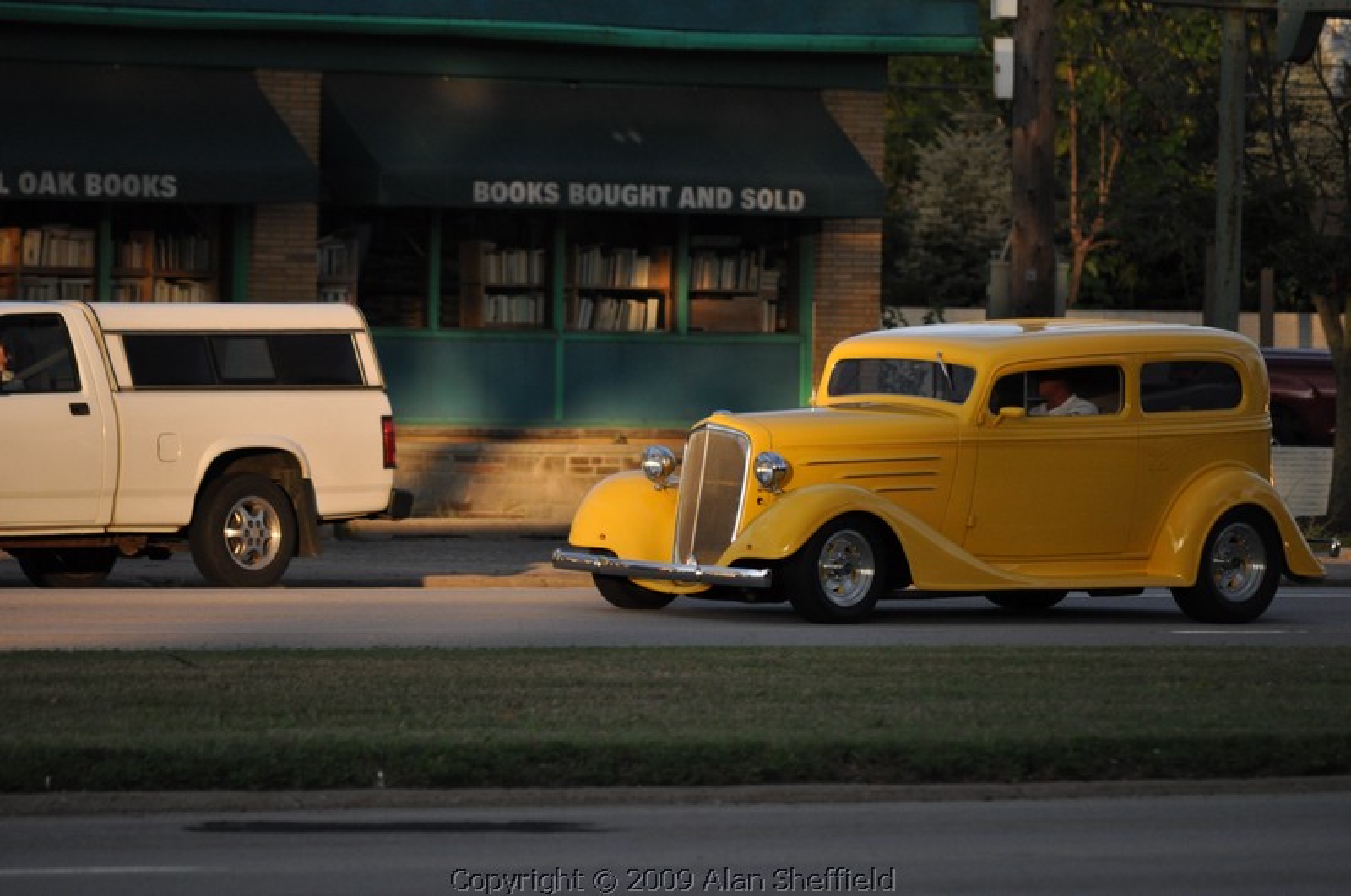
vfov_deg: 4.6
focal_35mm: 300
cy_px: 448
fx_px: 11242
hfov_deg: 6.9
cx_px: 676
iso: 800
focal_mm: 200
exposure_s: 1/640
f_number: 5.6
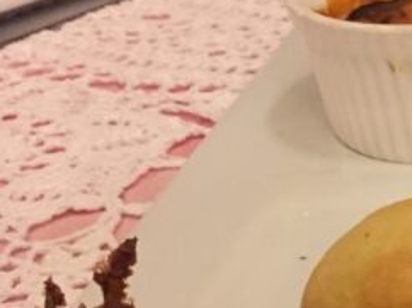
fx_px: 1213
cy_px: 315
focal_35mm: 102
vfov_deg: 14.2
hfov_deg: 16.8
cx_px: 678
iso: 500
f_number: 2.2
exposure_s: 1/17
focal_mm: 4.15
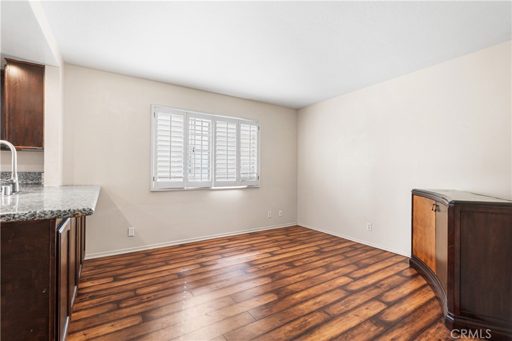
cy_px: 170
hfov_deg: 100.4
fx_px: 213
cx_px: 256
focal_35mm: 15
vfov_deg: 77.3
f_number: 8
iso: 320
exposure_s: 1/4
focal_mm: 10
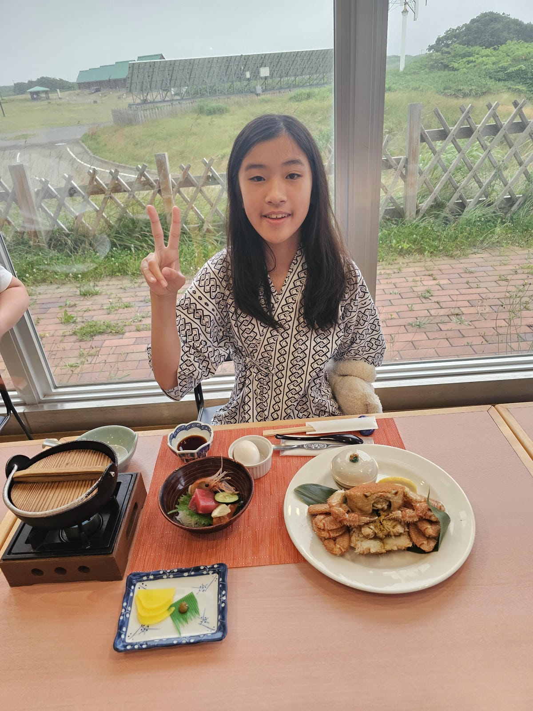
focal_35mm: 23
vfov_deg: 73.9
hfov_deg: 58.9
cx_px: 266
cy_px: 356
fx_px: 472
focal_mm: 6.3
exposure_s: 1/50
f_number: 1.7
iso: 200
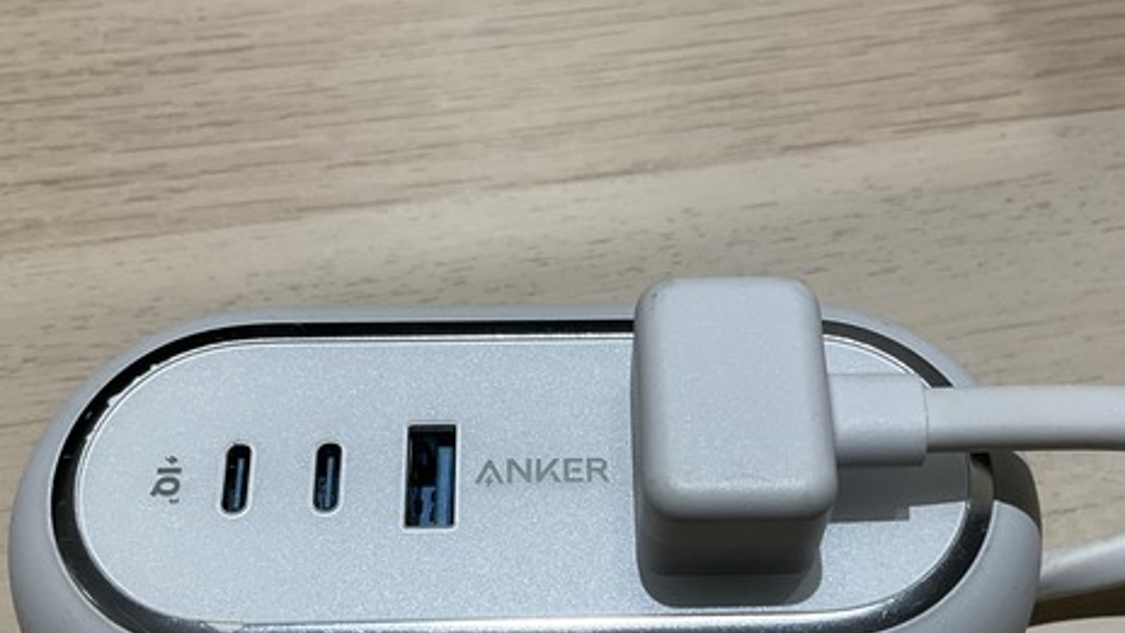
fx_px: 1462
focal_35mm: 49
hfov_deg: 42.0
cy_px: 563
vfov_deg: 23.8
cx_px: 640
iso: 50
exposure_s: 1/122
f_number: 1.8
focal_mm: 3
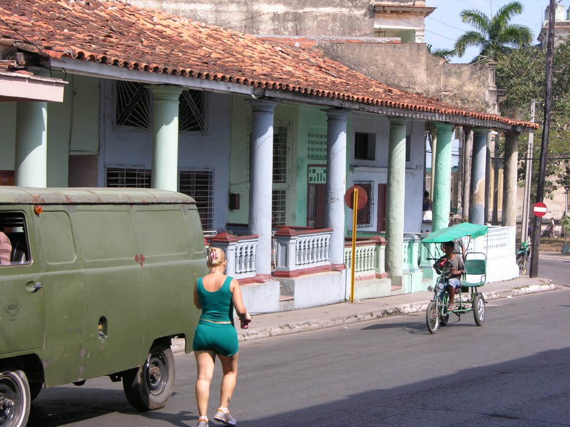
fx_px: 1350
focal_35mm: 82
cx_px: 285
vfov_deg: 18.0
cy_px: 214
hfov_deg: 23.8
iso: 50
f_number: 4.4
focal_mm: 21
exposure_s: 1/259
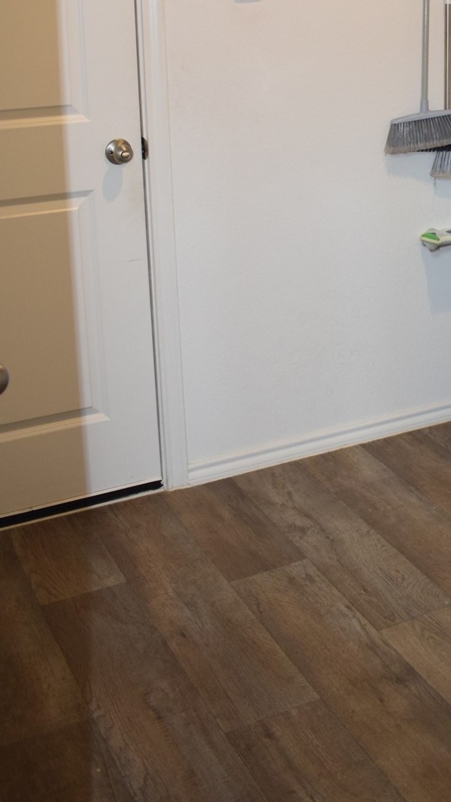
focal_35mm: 51
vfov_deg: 38.5
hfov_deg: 22.4
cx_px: 479
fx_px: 1084
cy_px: 119
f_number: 4.5
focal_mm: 18
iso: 800
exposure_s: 1/80
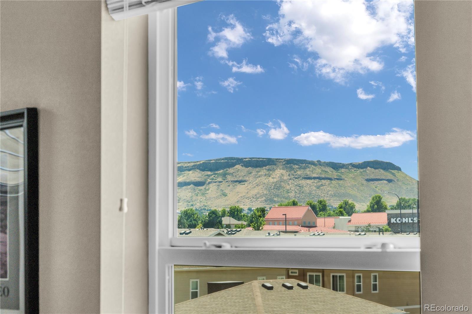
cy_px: 157
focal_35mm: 75
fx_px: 983
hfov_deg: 27.0
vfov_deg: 18.2
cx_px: 236
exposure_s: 1/160
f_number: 10
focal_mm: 50
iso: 200
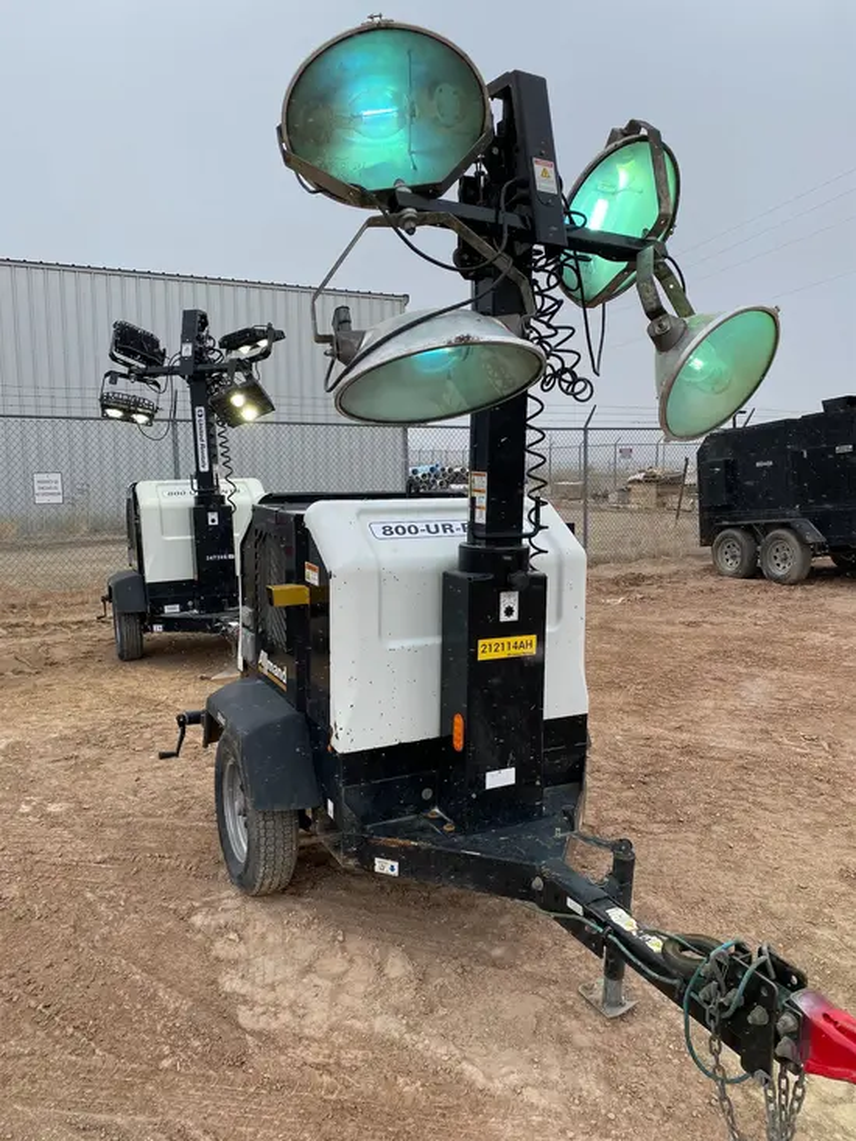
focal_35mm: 26
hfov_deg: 53.1
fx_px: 857
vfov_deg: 67.3
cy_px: 570
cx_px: 428
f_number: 1.8
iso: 32
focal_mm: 4.25
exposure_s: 1/1808
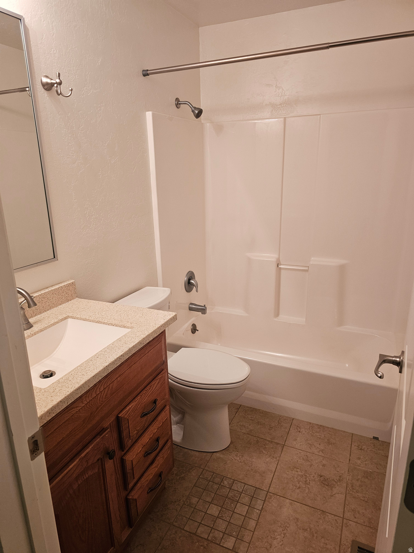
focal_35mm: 23
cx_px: 207
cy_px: 276
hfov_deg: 58.9
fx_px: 367
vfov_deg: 73.9
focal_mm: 6.3
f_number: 1.7
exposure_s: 1/120
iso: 200
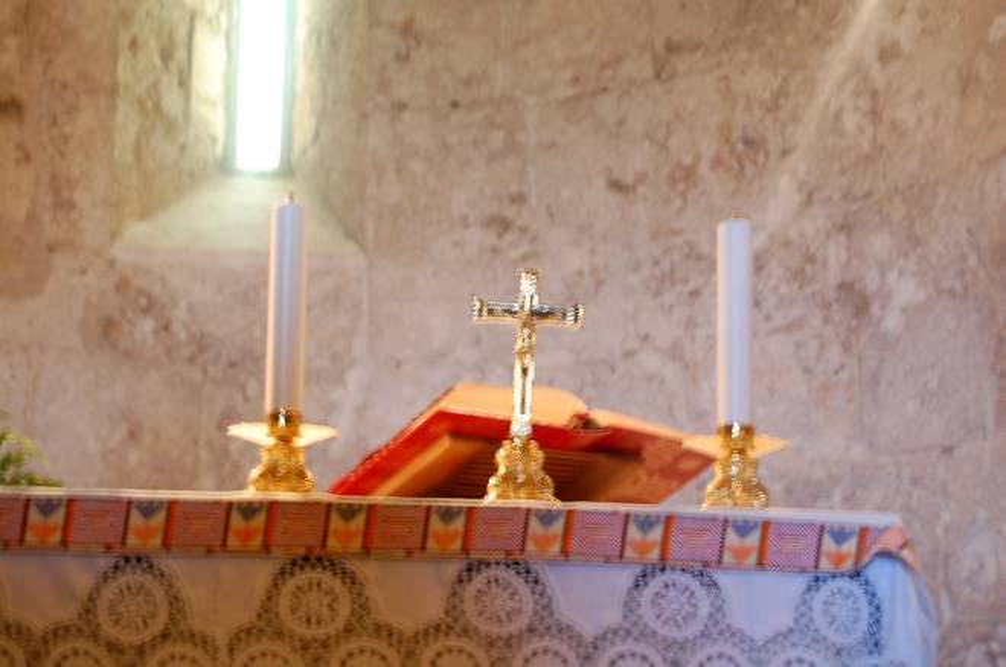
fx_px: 2302
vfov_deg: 16.5
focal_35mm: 82
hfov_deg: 24.7
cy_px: 334
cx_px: 503
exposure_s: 1/4
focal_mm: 55
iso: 800
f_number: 5.6
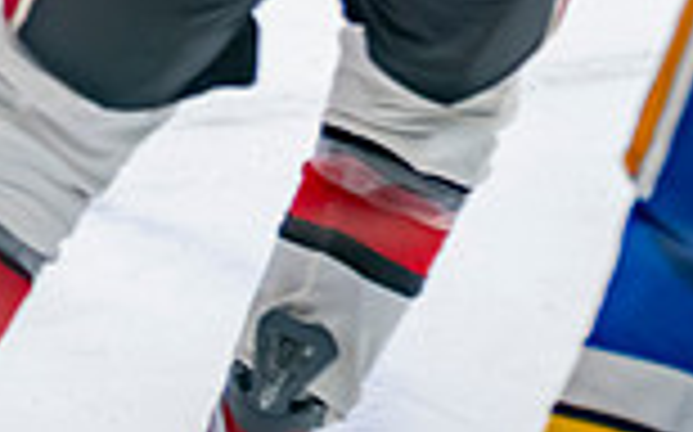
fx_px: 6341
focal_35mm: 336
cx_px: -271
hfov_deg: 6.2
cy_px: -611
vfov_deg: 3.8
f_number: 2.8
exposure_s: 1/640
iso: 4000
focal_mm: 70
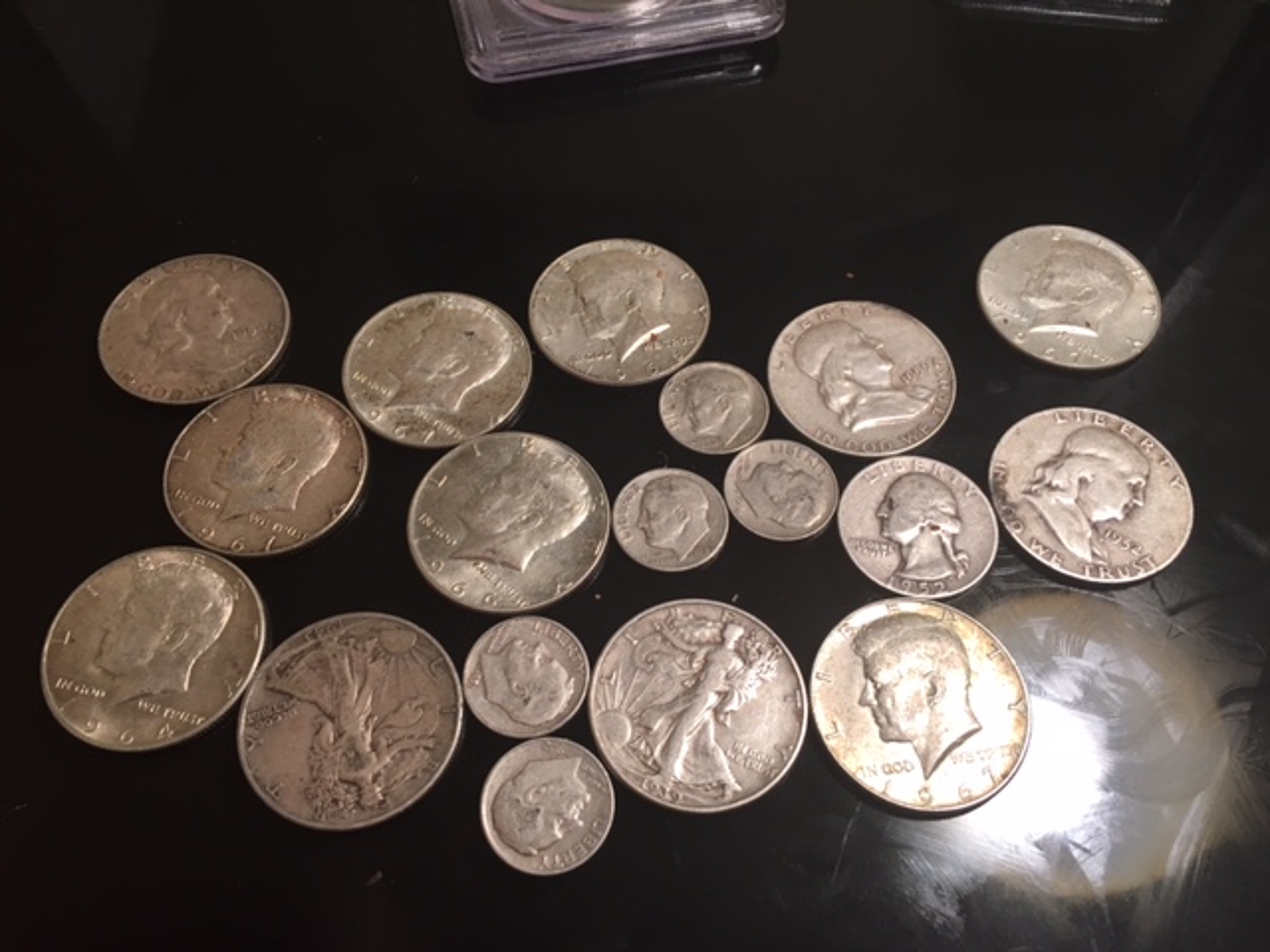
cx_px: 635
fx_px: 1064
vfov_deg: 48.2
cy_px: 476
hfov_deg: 61.7
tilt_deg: -60.0
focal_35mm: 29
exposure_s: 1/15
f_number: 2.2
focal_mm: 4.15
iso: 25
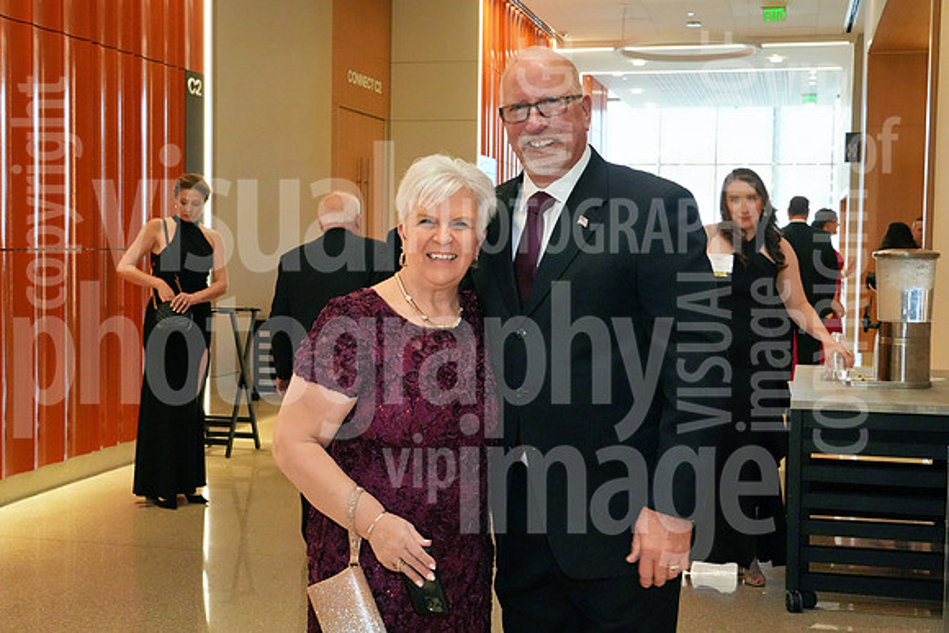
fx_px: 1305
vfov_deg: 27.3
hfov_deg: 40.0
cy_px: 316
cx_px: 474
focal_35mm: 50
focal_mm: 33
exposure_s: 1/80
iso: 5000
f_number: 8
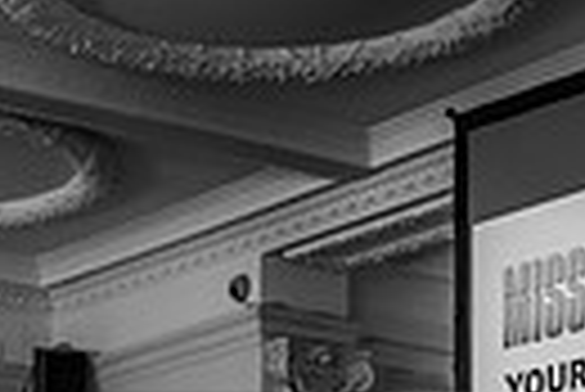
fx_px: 2196
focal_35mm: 135
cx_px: 338
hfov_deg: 15.2
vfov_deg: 9.4
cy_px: 827
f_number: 2.8
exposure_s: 1/60
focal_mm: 28
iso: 1250
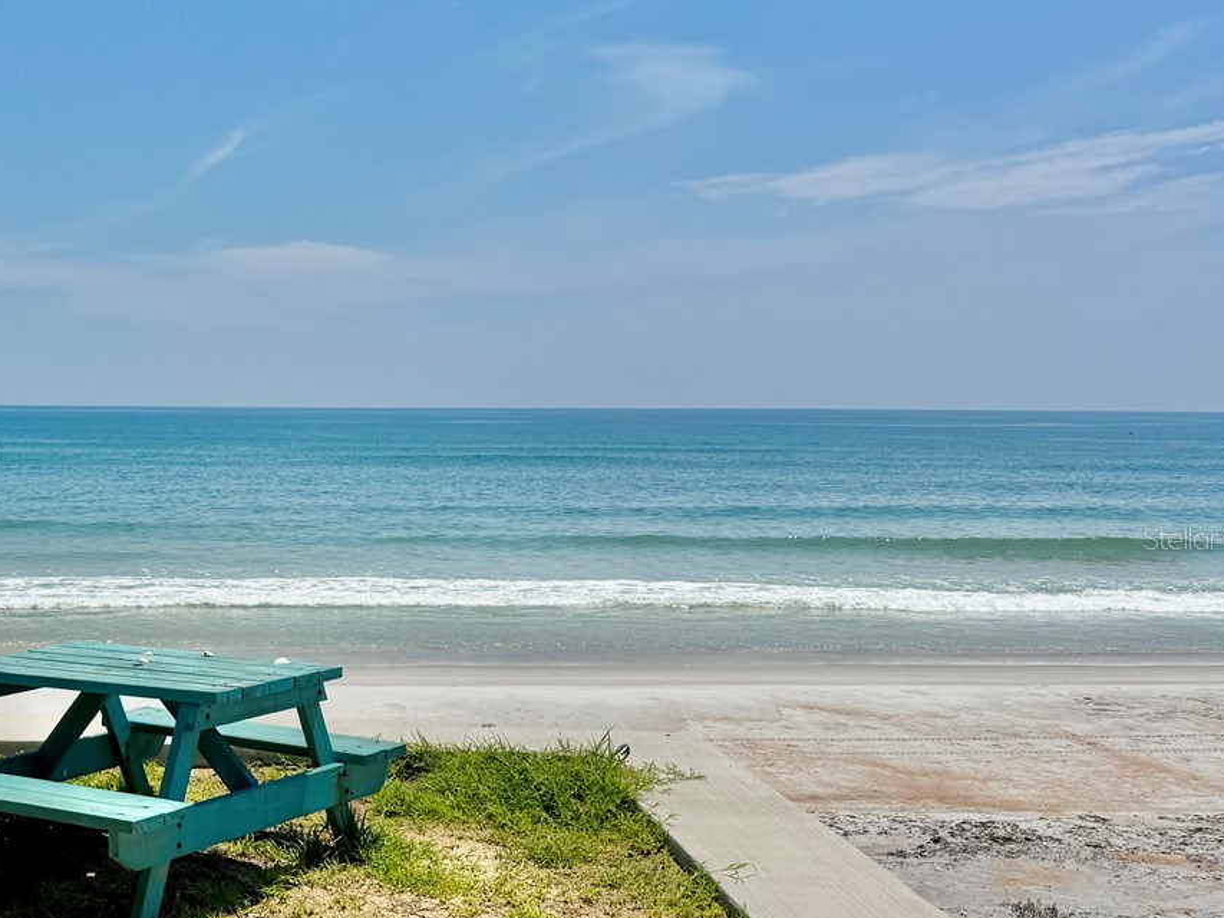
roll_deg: -1.6
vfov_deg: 32.1
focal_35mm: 45
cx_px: 131
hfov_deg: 39.2
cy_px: 538
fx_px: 1591
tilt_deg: -4.3
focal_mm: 6.76
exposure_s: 1/11905
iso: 80
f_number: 1.78
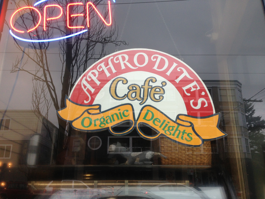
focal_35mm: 33
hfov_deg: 55.4
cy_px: 100
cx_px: 132
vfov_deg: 42.9
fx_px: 253
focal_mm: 4.13
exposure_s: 1/120
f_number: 2.4
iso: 64
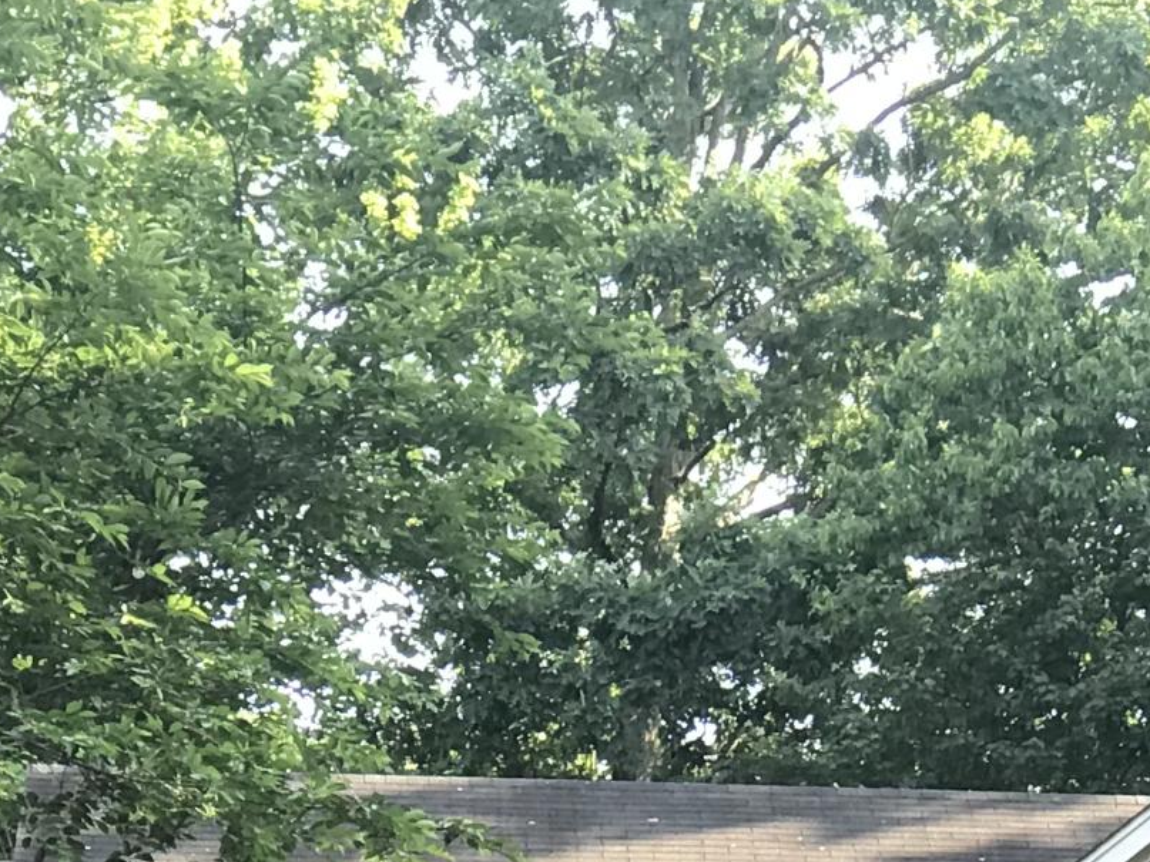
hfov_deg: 9.3
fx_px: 7042
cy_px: 1325
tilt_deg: +9.8
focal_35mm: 212
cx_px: 600
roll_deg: -1.2
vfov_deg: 6.9
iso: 25
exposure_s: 1/60
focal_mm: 6.6
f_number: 2.8
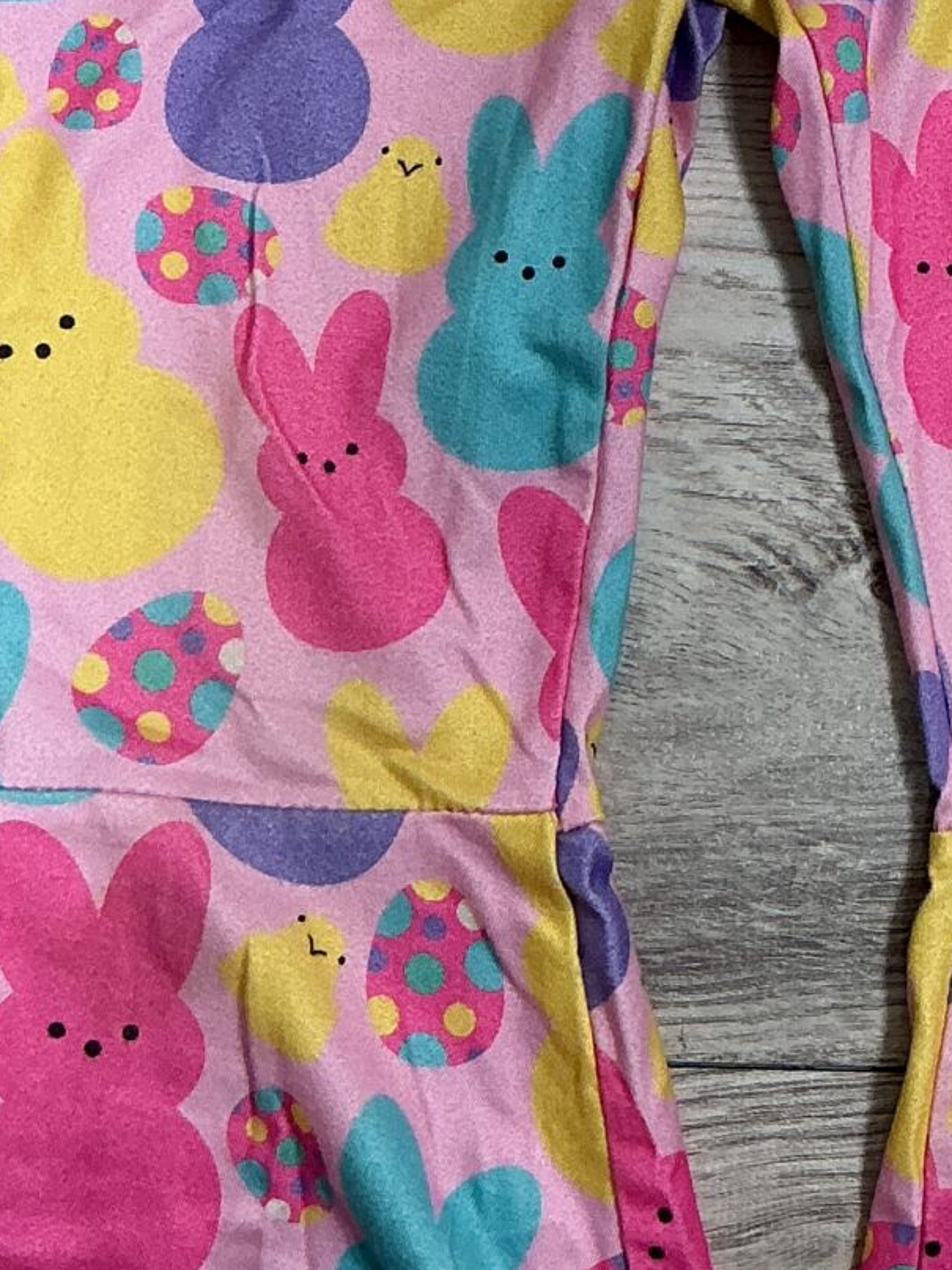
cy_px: 223
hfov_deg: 15.9
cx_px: 765
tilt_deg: -83.6
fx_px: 3374
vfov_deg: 21.0
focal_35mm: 92
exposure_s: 1/50
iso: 40
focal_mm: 3
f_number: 1.8
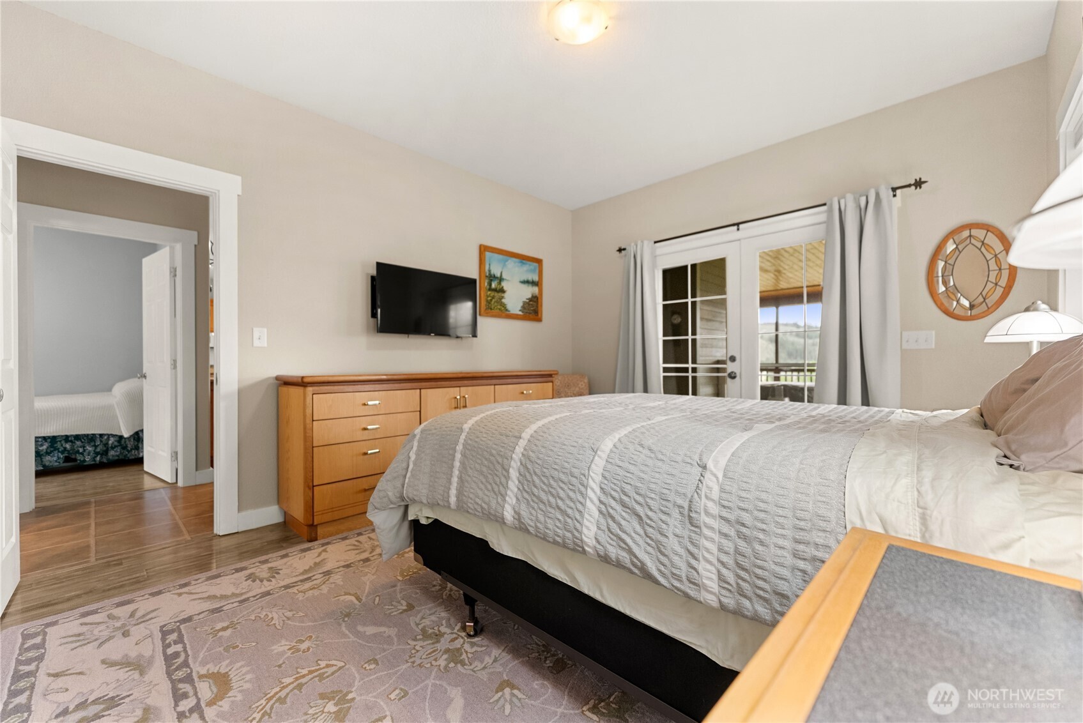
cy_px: 362
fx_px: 421
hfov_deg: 104.2
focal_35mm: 14
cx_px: 542
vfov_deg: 81.3
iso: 400
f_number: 2.8
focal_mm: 14
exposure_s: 1/15
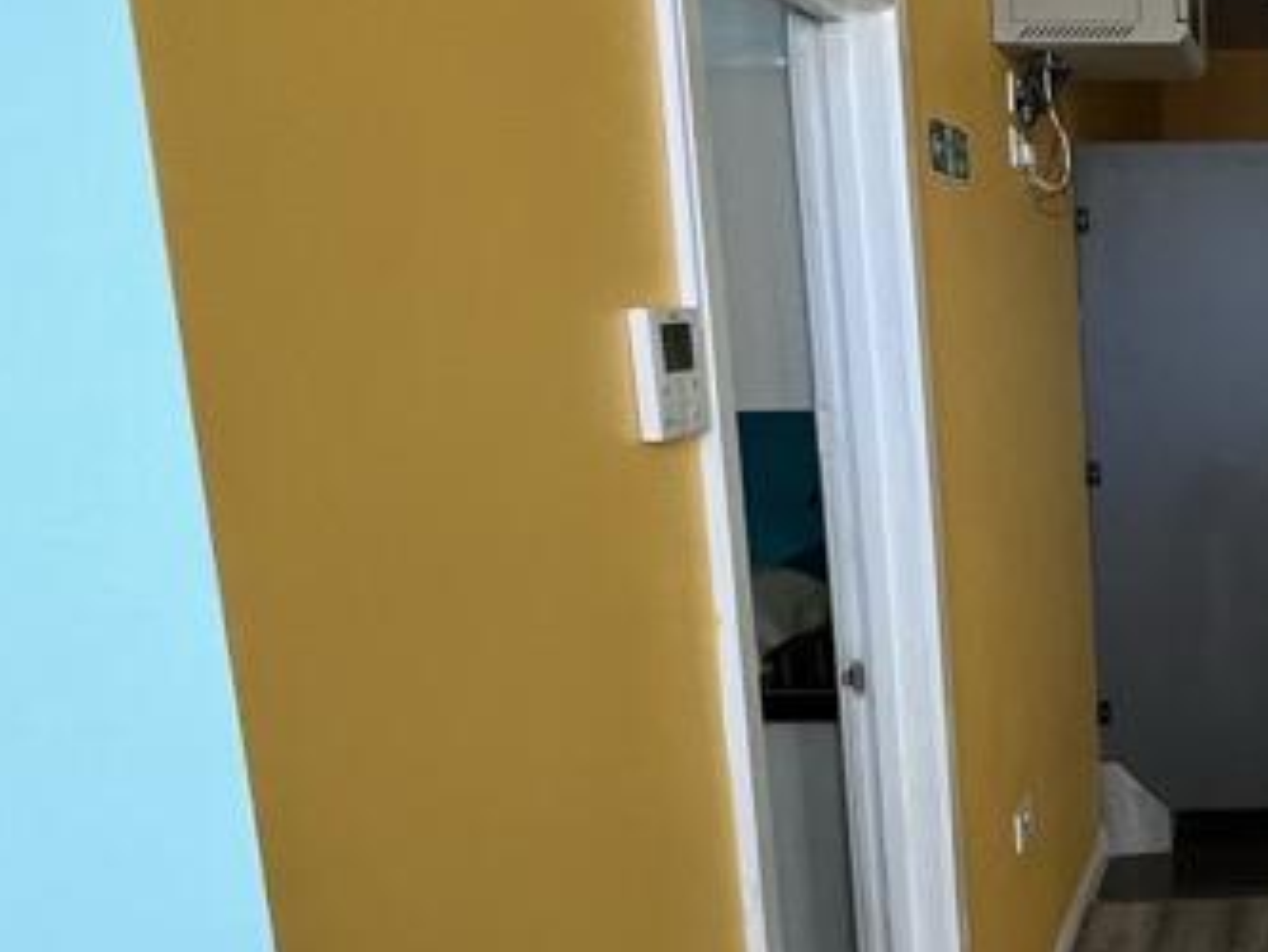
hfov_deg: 38.9
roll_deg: -0.3
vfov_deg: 35.8
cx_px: 1382
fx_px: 1466
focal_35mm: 40
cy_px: 594
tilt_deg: -8.7
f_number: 1.8
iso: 250
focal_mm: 1.57
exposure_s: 1/60
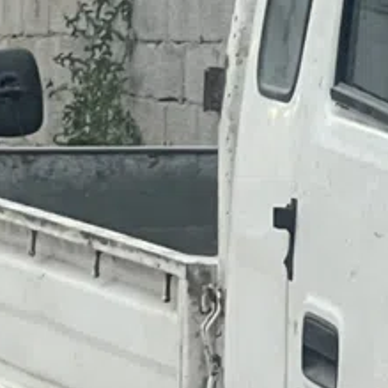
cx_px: 636
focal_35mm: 424
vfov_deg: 4.1
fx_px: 5377
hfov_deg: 4.1
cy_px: 130
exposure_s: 1/99
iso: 125
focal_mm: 9
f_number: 2.8
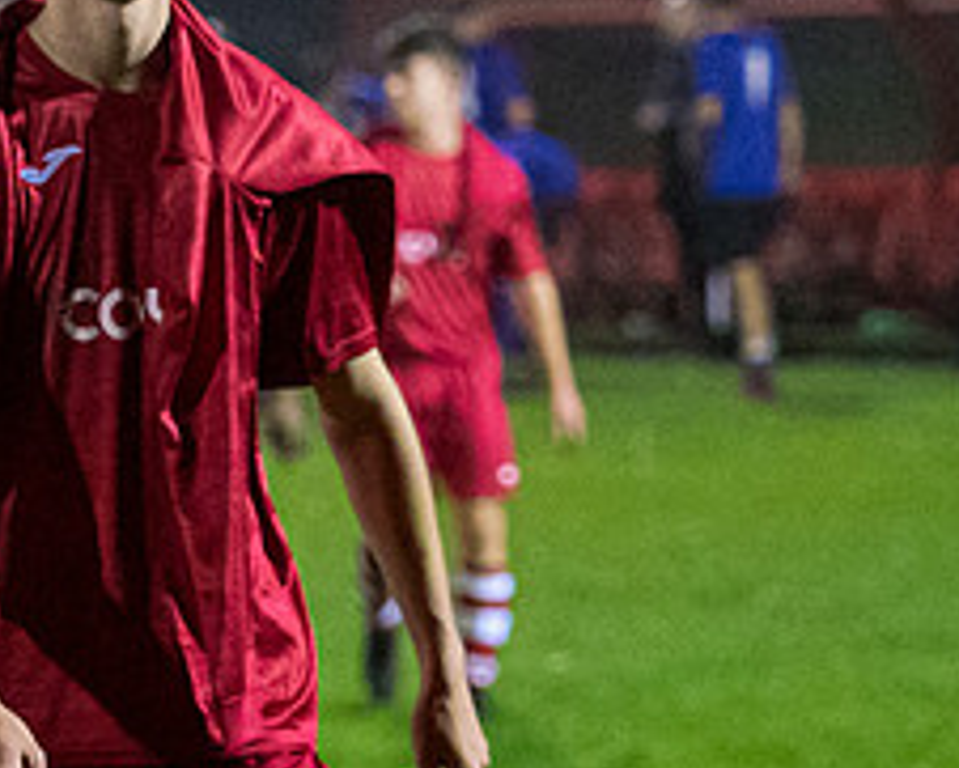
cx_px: -525
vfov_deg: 4.2
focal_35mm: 367
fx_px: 10421
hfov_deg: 5.2
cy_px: 611
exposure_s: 1/1000
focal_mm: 83
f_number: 2.8
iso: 6400
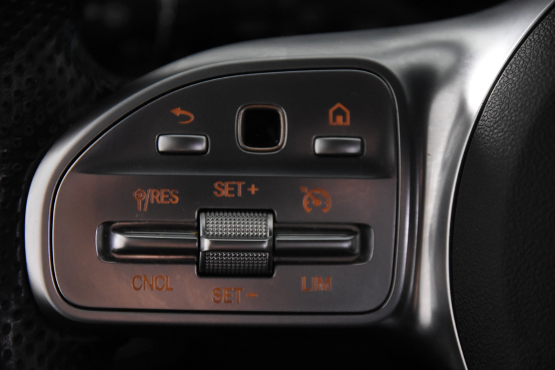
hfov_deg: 19.5
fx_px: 1618
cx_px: 278
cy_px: 185
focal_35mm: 105
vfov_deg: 13.0
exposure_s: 1/125
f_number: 4
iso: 3600
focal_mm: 70
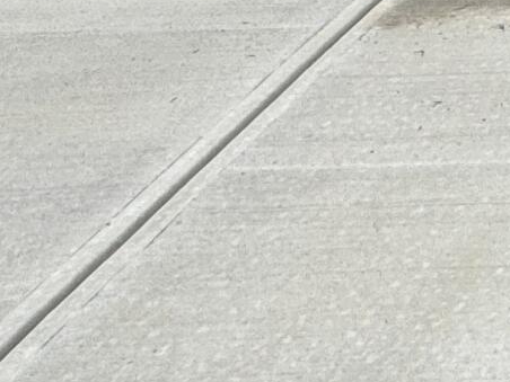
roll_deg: -0.9
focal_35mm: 93
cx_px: 1079
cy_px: -714
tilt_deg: +6.3
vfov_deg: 11.1
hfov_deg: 15.7
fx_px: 1370
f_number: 2.2
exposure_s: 1/796
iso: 40
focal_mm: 2.22
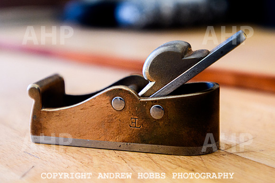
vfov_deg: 21.5
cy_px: 49
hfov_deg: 31.9
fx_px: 480
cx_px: 143
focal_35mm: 63
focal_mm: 35
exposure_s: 1/160
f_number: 3.5
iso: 800
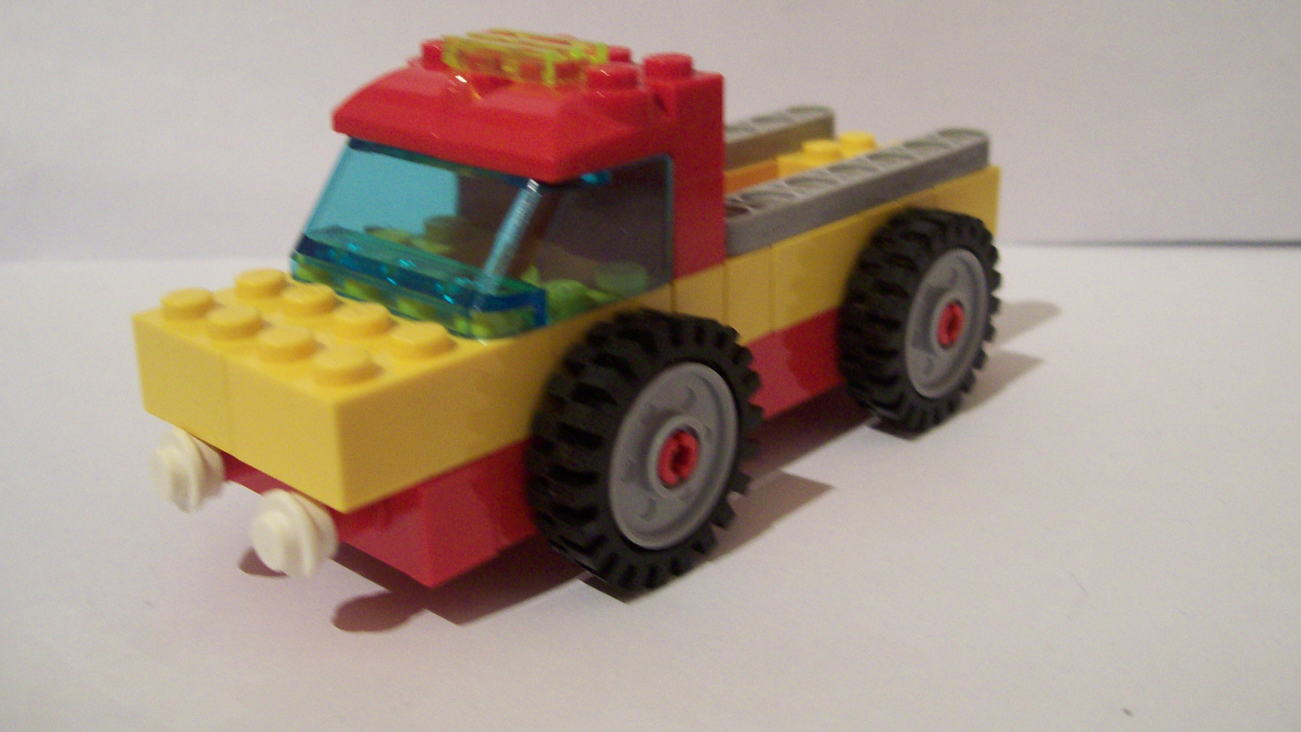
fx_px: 1414
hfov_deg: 49.4
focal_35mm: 41
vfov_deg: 28.9
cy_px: 274
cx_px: 657
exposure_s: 1/9.11
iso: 160
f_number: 2.7
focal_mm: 6
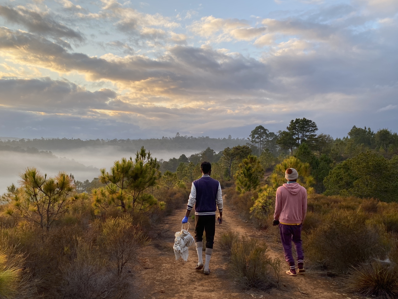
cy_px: 164
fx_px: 345
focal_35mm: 30
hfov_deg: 60.0
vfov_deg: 46.7
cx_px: 194
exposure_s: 1/767
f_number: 1.8
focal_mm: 4.25
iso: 32
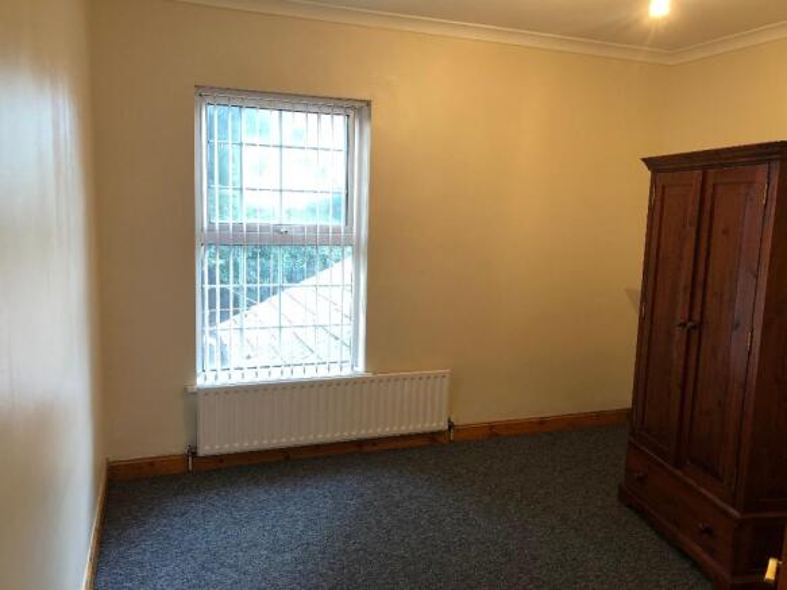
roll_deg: -0.8
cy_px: 295
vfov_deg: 49.7
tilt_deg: -7.1
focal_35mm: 28
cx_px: 394
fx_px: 636
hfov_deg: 63.5
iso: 40
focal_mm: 4
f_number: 1.8
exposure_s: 1/20
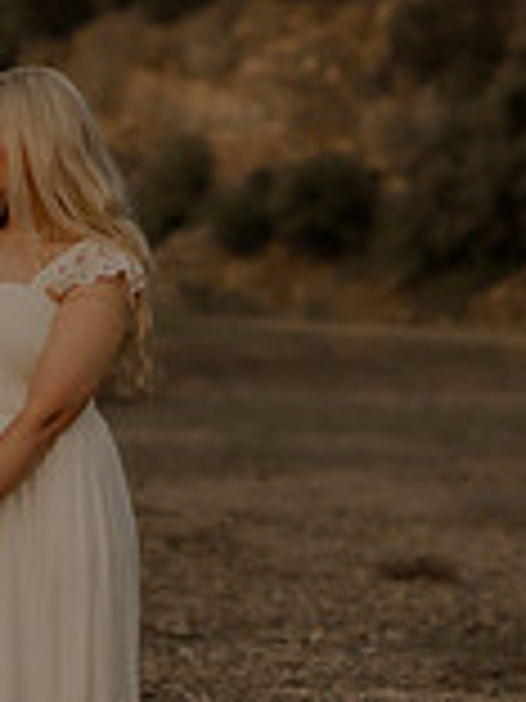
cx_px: -99
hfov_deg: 5.4
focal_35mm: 274
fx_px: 5551
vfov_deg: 7.2
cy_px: 522
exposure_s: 1/1000
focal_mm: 50
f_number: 2.2
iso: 200
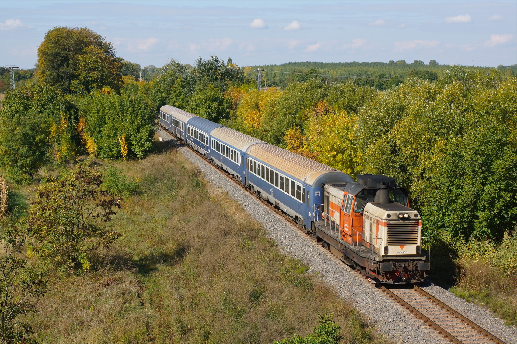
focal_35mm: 75
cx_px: 258
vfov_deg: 18.2
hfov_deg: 27.0
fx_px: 1077
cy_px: 172
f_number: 9
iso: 200
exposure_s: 1/640
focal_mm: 50
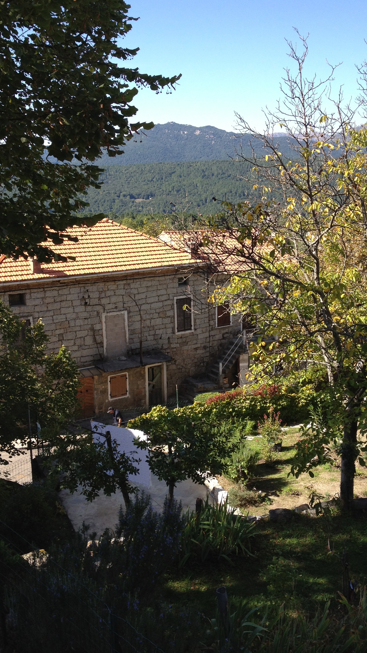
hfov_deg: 30.4
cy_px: 324
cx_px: 208
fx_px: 675
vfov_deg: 51.6
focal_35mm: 39
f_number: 2.4
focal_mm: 4.28
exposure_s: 1/673
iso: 64
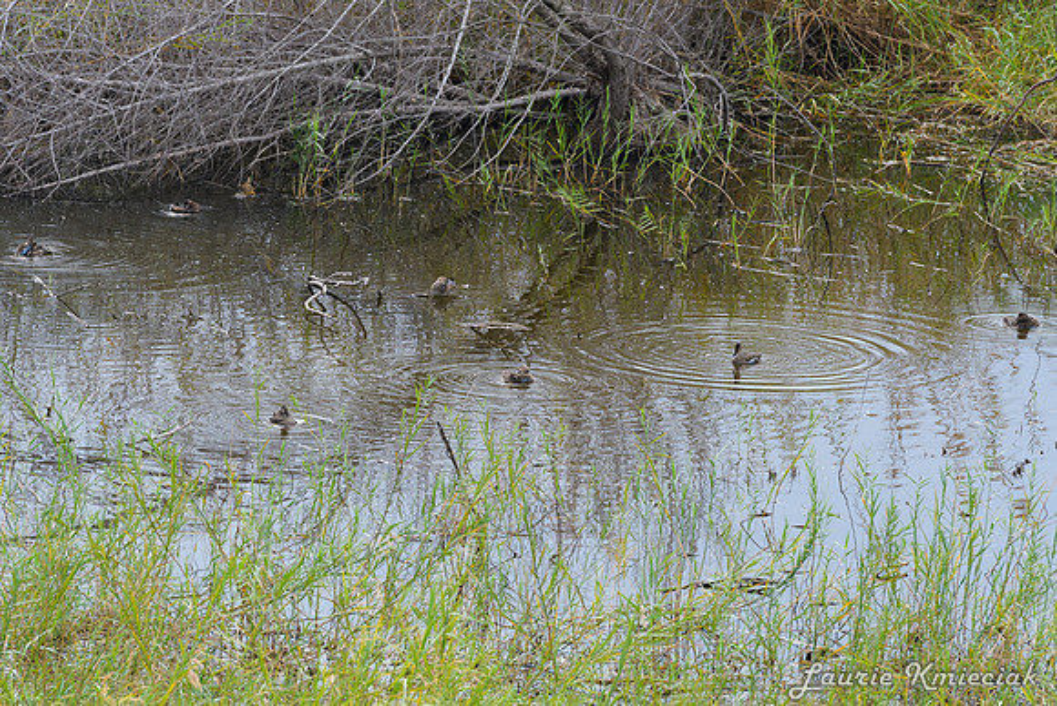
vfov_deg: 4.3
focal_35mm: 317
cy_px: 362
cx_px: 511
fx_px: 9315
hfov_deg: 6.5
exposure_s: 1/1000
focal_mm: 200
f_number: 5.6
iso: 560
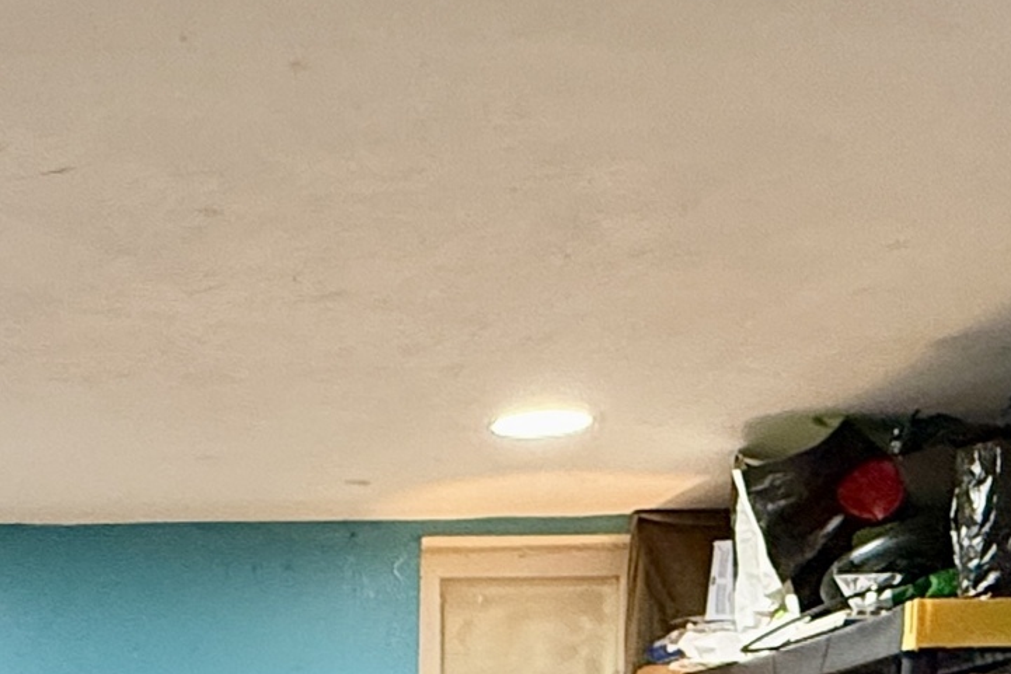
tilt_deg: -4.2
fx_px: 1741
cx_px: 67
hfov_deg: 30.7
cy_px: 946
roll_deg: -0.3
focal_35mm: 62
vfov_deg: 19.6
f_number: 2.2
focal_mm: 2.22
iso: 500
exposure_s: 1/60
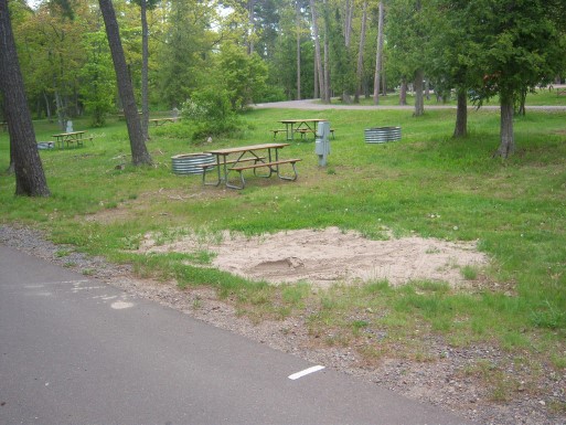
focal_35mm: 36
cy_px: 212
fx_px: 589
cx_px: 283
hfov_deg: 51.3
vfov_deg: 39.7
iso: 80
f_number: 2.8
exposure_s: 1/125
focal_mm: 7.5
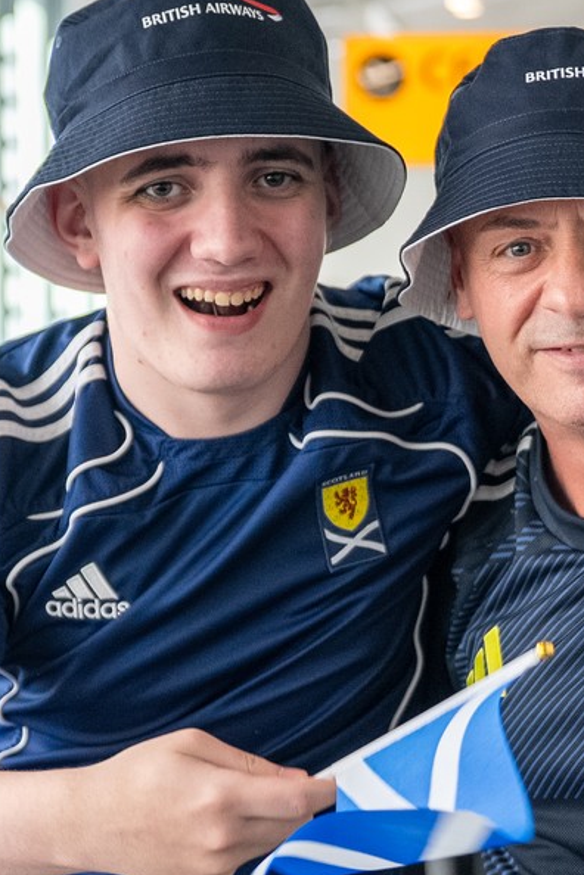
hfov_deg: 12.7
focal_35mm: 107
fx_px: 2603
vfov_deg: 19.0
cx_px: 522
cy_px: 610
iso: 800
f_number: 2.8
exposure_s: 1/200
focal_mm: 37.7
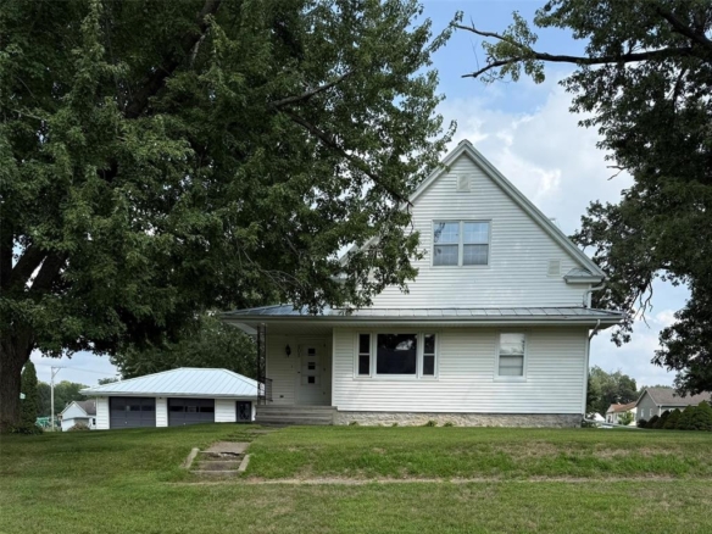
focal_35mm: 24
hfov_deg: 71.6
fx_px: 494
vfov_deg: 56.8
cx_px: 356
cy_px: 267
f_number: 1.78
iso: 80
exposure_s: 1/3145
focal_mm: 6.76
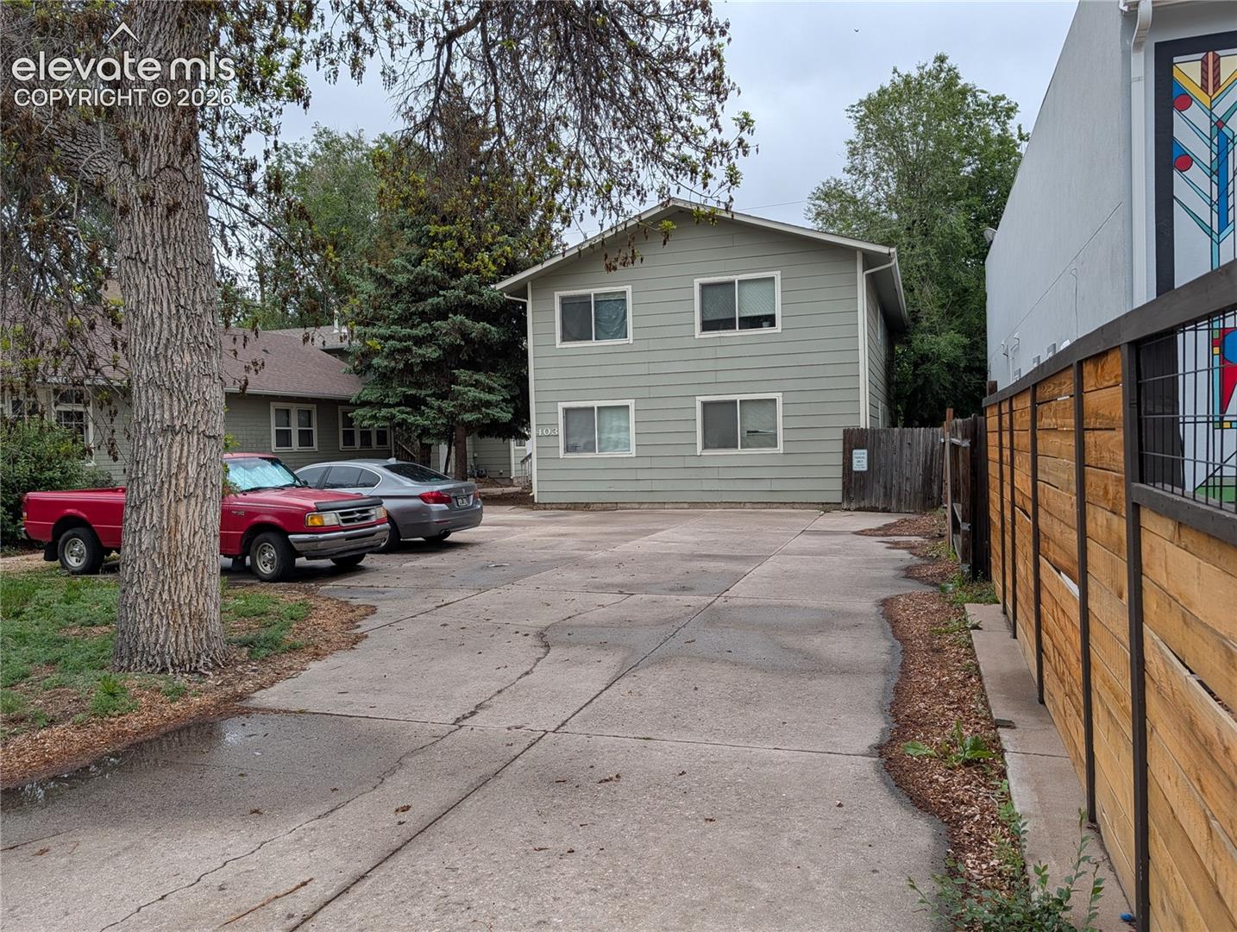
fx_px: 859
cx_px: 618
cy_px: 466
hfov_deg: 71.5
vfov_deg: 56.9
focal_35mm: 24
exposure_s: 1/1025
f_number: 1.68
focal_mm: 6.9
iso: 16
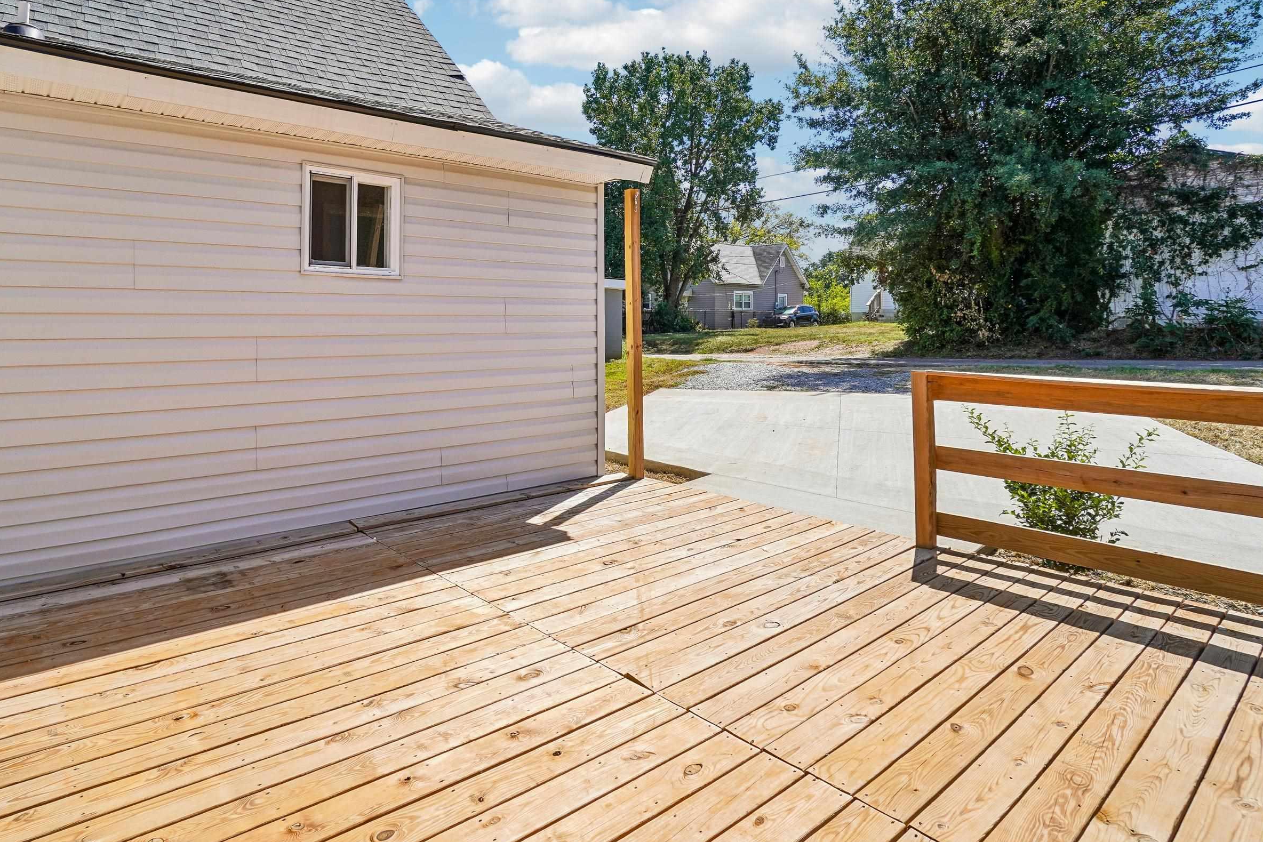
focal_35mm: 19
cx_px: 550
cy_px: 332
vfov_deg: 63.9
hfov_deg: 86.5
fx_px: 667
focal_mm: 10
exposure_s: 1/250
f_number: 8
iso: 100
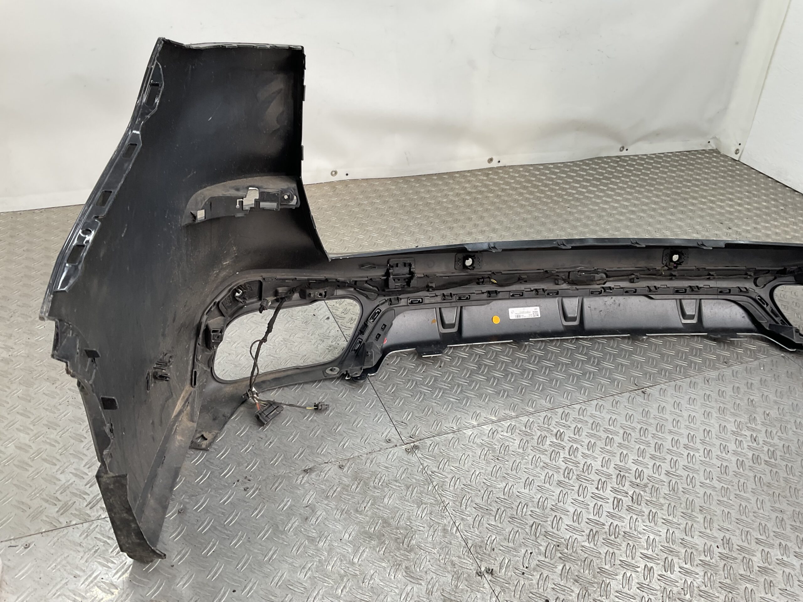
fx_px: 673
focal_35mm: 29
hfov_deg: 61.7
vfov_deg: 48.2
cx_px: 402
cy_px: 301
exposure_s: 1/120
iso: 25
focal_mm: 3
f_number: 1.8
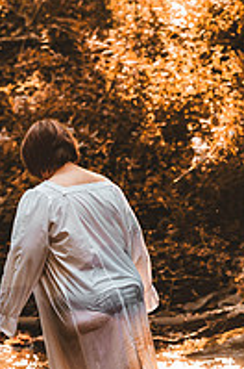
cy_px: 204
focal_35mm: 272
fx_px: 2775
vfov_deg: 7.6
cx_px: 54
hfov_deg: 5.0
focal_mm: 120
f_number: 2.8
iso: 1000
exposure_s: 1/400
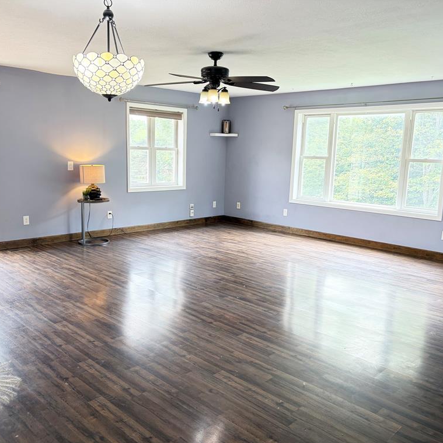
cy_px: 223
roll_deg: -1.5
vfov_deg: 52.5
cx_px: 206
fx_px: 449
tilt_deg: -9.9
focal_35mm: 31
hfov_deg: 52.5
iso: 125
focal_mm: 5.96
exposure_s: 1/60
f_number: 1.6
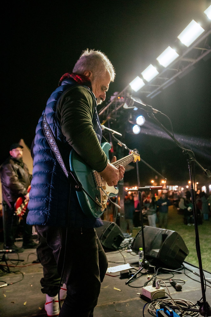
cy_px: 158
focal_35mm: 35
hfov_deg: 37.9
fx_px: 307
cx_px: 106
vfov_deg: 54.4
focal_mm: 35
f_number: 4
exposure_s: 1/200
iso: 3200
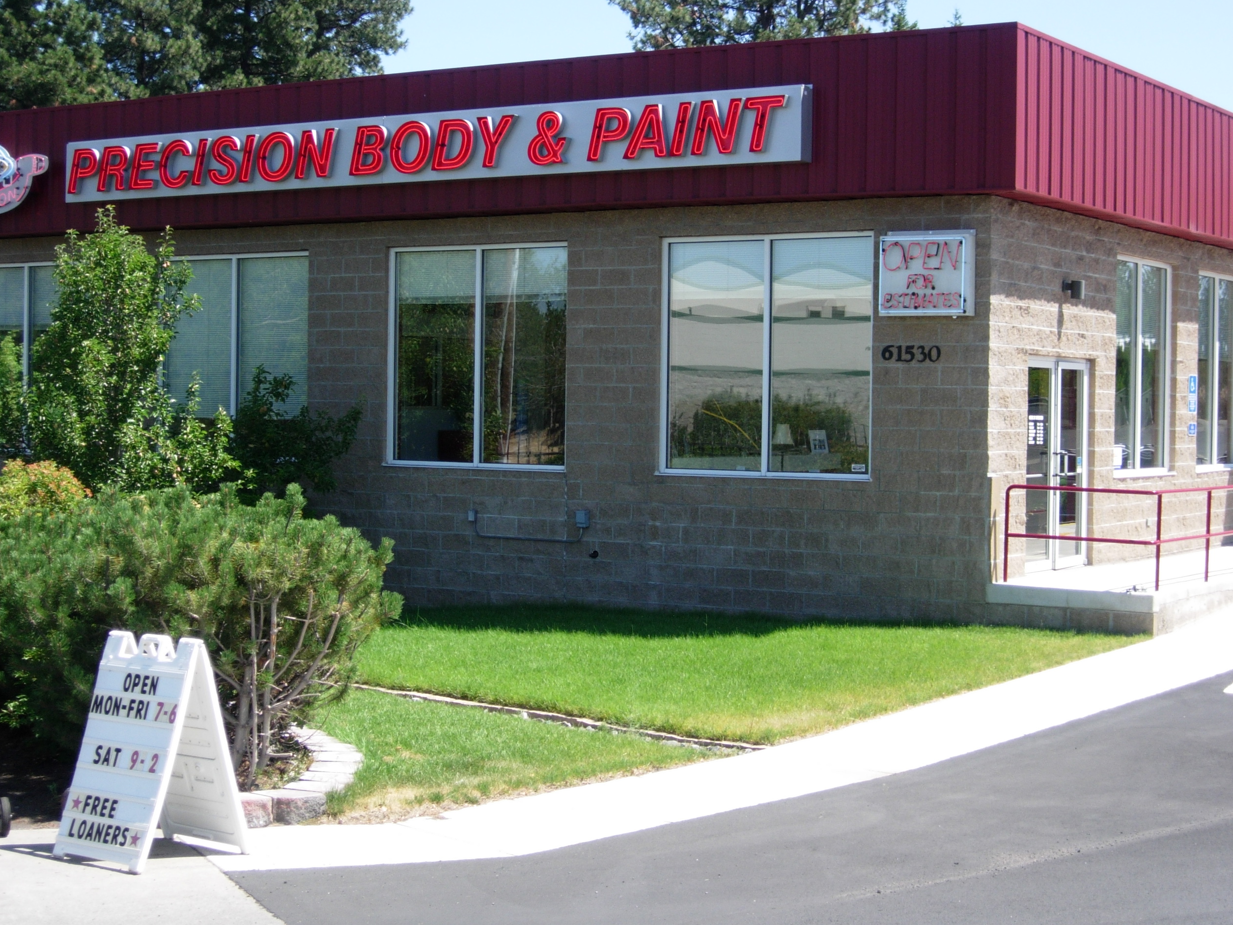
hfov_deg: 30.7
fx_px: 2244
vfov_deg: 23.3
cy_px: 450
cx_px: 612
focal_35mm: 63
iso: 64
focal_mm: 12.7
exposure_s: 1/430
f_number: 3.5
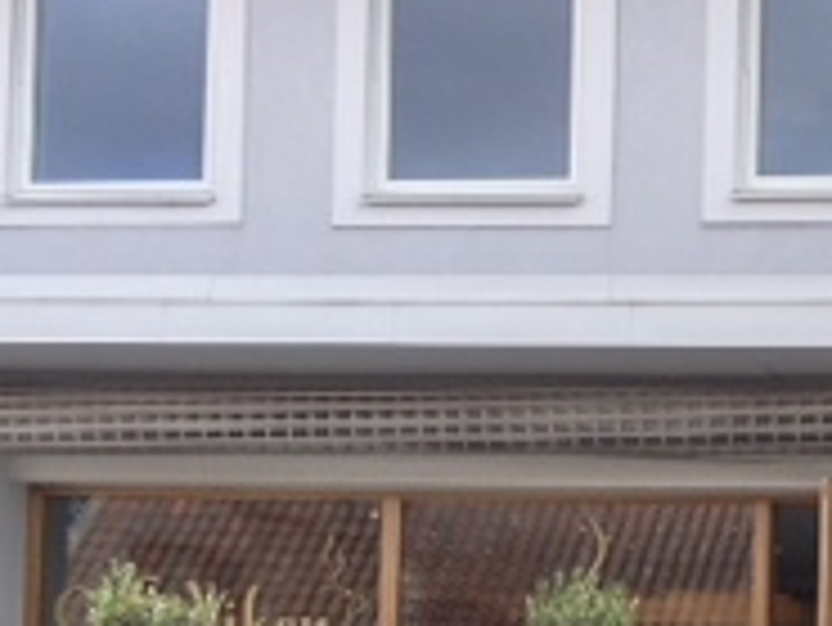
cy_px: 734
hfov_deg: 15.7
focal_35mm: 121
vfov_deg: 12.0
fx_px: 2910
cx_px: 971
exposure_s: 1/442
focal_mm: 4.28
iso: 50
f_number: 2.4
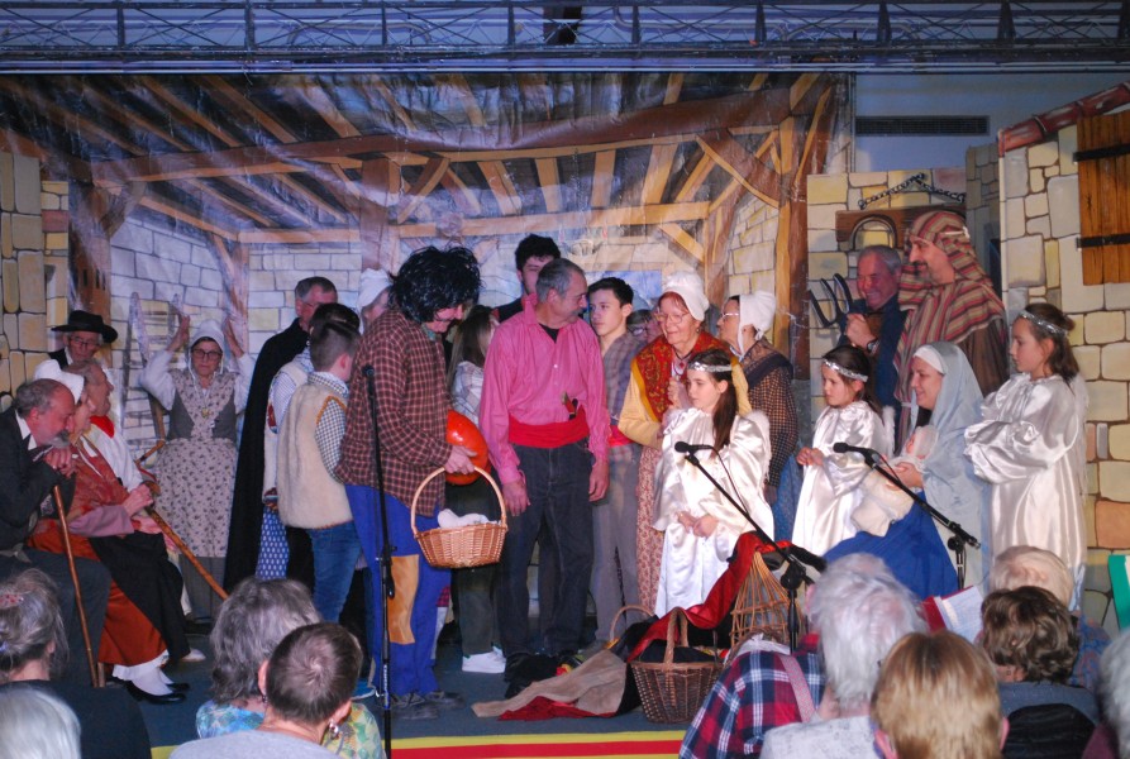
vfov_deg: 16.6
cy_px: 380
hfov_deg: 24.6
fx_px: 2596
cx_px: 565
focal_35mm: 82
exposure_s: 1/60
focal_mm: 55
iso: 1250
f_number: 5.6
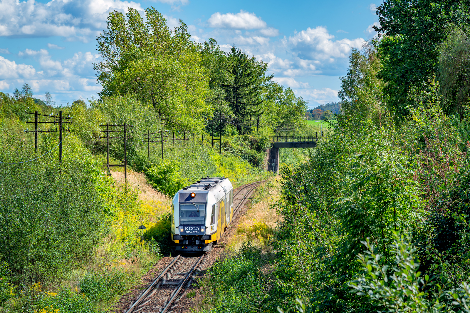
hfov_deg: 17.1
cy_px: 156
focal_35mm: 120
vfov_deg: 11.4
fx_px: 1566
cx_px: 235
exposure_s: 1/400
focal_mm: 120
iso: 250
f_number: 8
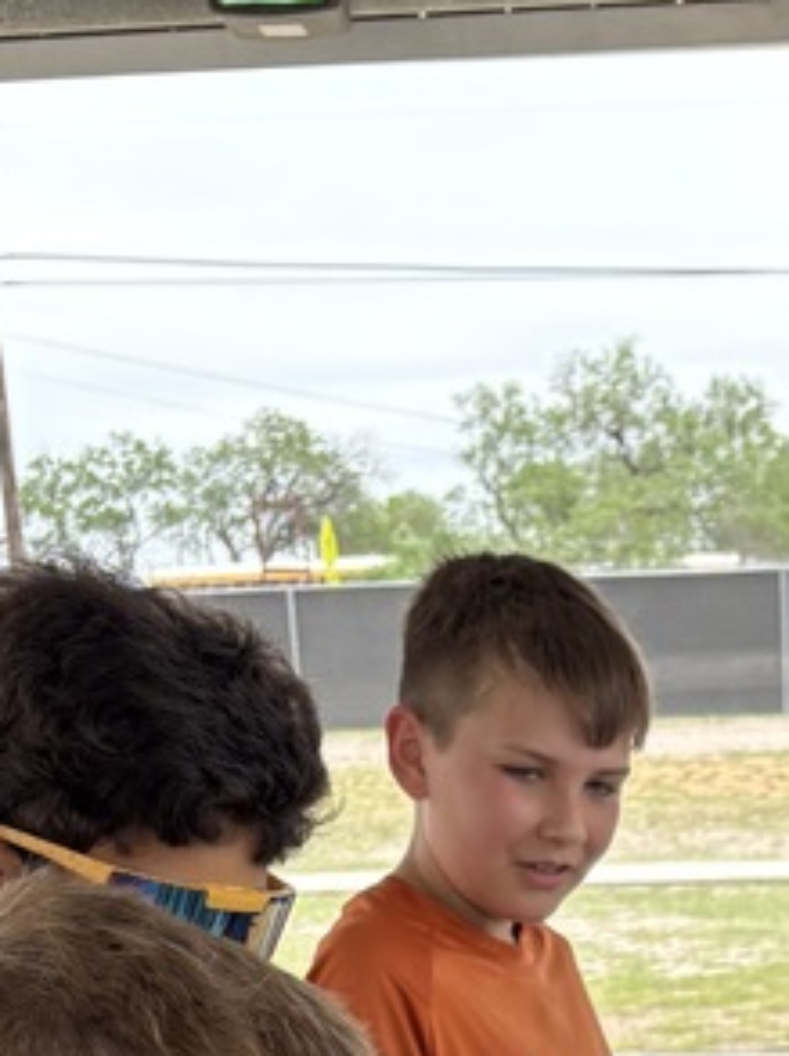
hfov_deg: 15.7
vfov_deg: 18.5
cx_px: 908
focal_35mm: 91
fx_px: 2772
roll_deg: -1.6
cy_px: 1676
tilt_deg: -22.6
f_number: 1.6
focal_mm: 5.96
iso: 50
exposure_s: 1/315
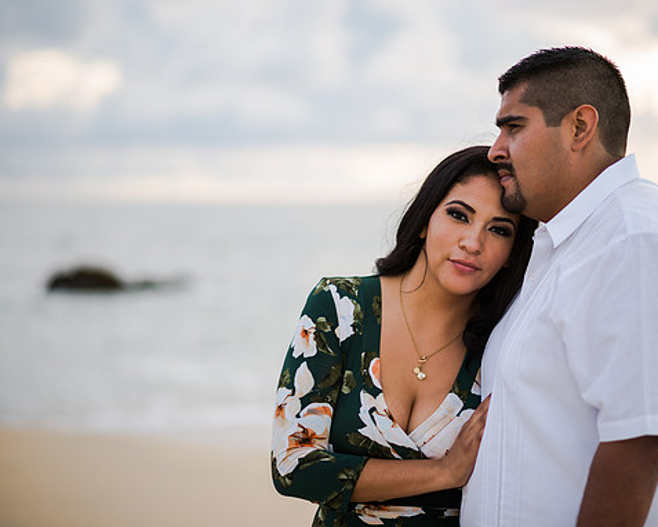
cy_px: 264
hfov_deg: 19.7
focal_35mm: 97
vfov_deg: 15.9
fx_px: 1890
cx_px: 395
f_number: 1.8
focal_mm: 85
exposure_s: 1/320
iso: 64
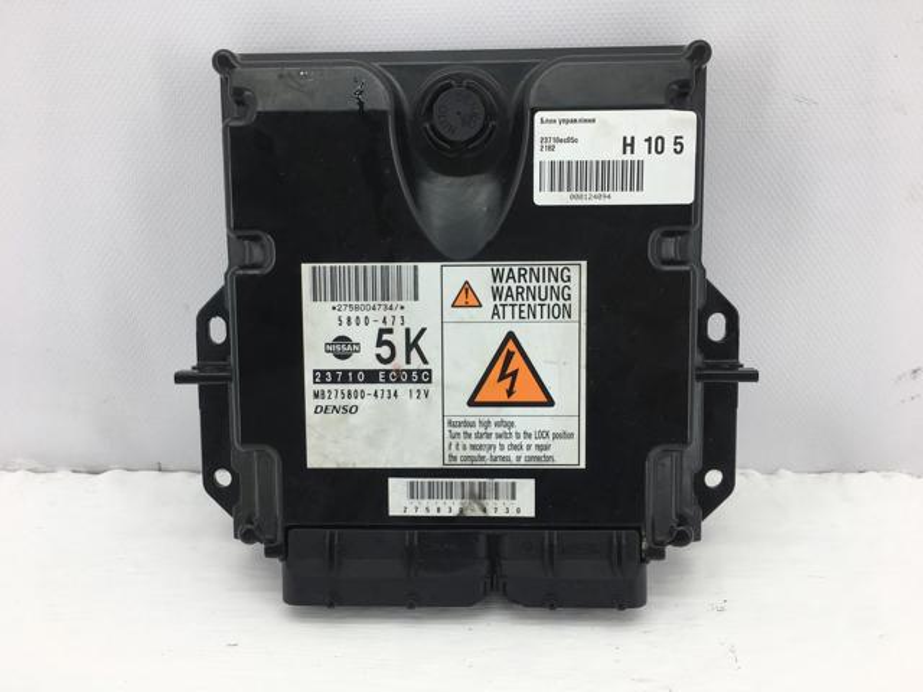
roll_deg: +1.1
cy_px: 346
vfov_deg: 48.2
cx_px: 462
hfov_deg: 61.7
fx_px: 773
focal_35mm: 29
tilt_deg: -21.9
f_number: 2.2
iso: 25
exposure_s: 1/124
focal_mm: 4.15
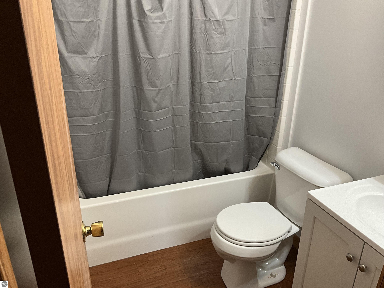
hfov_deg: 61.7
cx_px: 192
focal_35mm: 29
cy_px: 144
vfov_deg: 48.2
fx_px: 322
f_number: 1.8
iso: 64
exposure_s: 1/60
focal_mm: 3
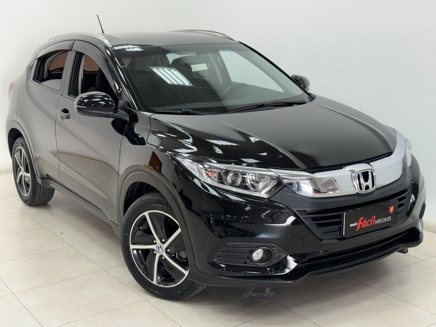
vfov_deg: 30.3
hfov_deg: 39.7
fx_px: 605
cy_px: 164
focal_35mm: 48
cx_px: 218
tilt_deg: -12.3
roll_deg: +2.0
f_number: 1.78
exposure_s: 1/120
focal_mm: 6.76
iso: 100
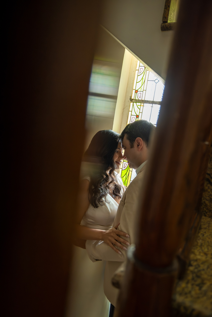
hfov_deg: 49.1
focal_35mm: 26
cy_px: 158
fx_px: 232
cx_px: 106
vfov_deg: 68.9
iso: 2000
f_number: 3.5
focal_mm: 17.5
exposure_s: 1/160
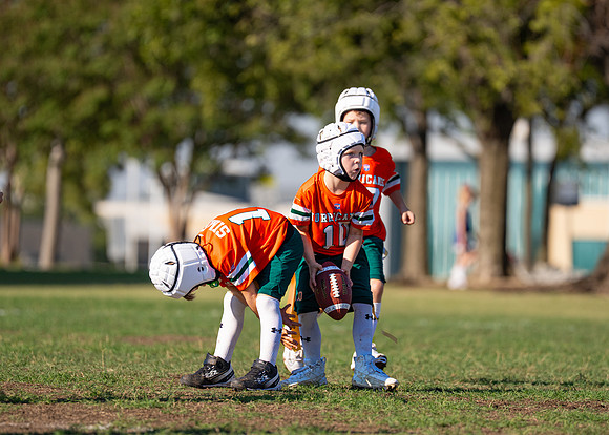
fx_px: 5212
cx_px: 344
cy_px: 221
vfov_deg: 4.8
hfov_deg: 6.7
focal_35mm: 301
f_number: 2.8
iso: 200
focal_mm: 200
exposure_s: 1/4000
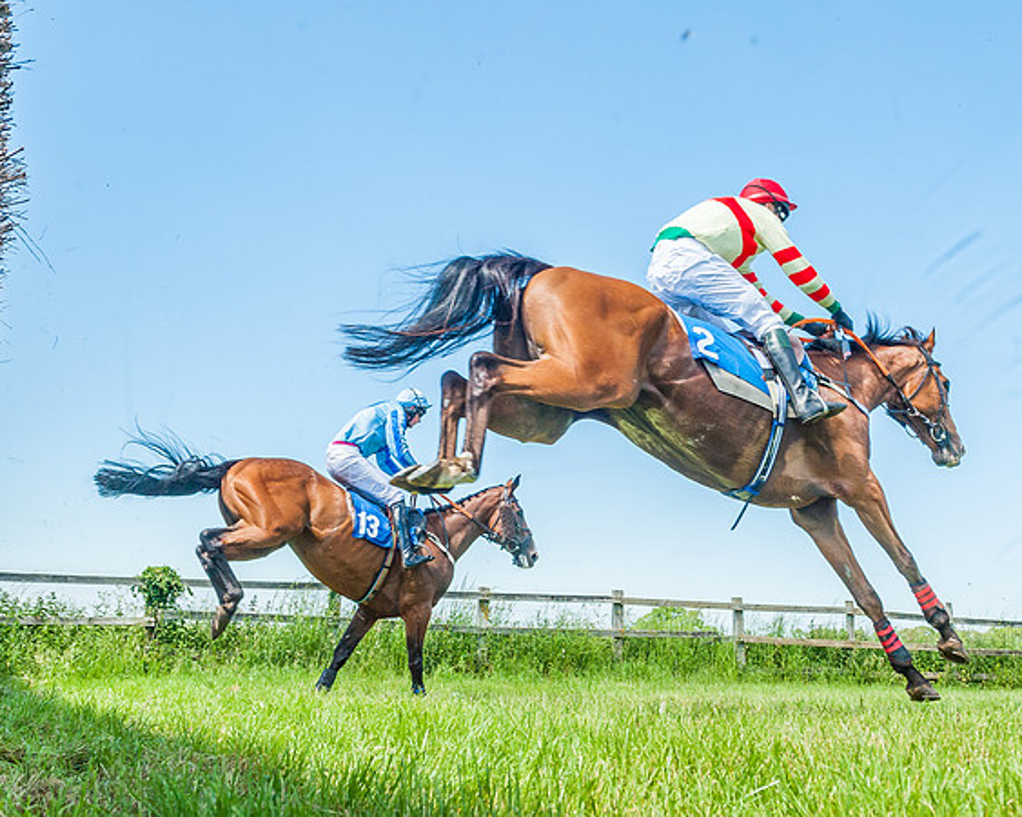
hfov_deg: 49.4
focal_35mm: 37
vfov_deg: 40.3
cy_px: 358
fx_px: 1111
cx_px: 507
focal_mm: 29
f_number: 8
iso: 400
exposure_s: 1/1000
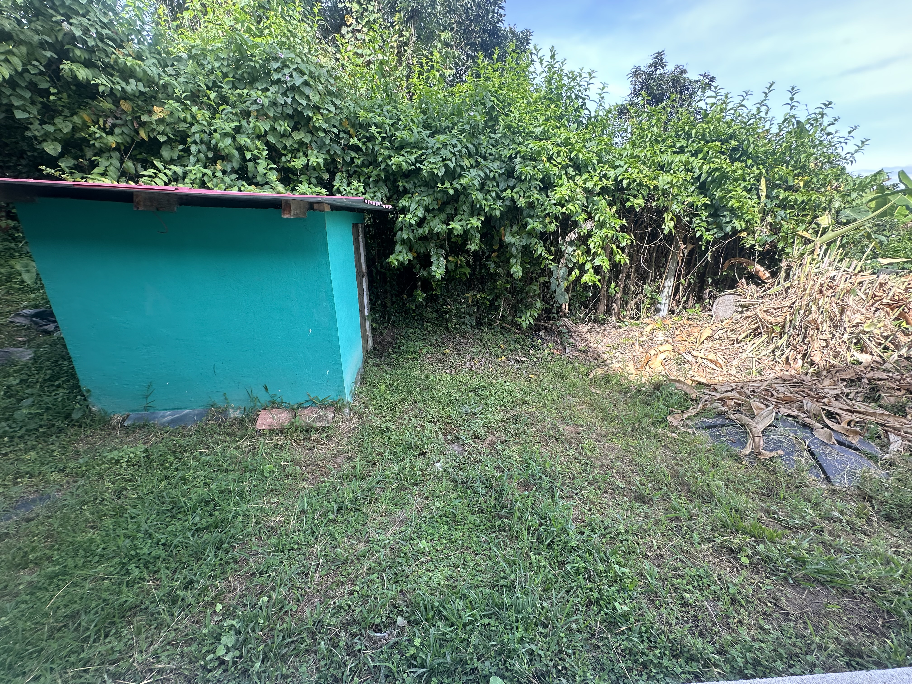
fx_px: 369
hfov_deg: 102.1
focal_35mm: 14
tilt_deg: -18.8
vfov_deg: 85.7
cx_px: 456
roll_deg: +1.0
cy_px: 342
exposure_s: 1/189
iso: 40
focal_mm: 2.22
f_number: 2.2
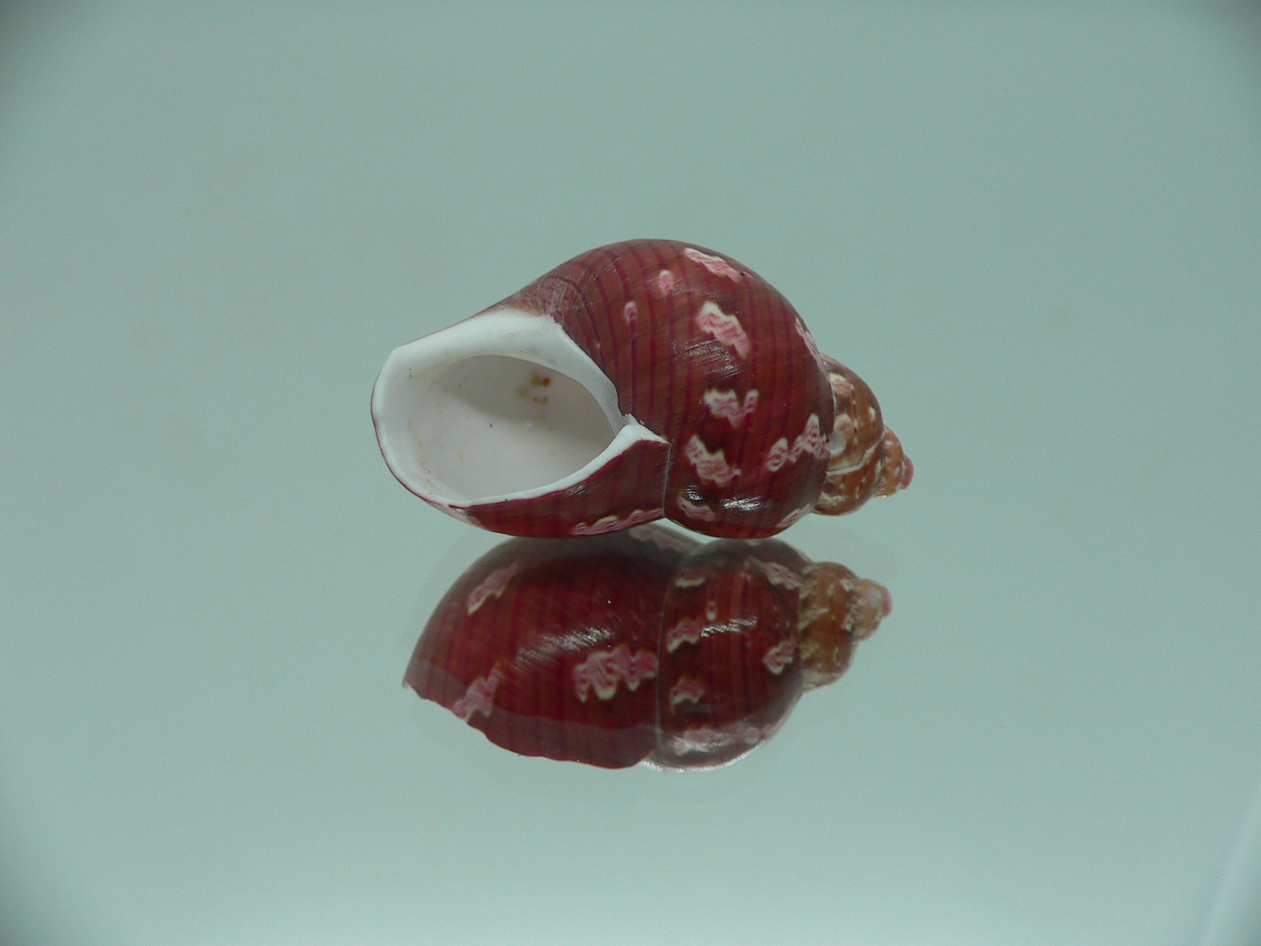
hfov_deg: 52.6
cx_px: 630
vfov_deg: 40.7
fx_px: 1275
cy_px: 473
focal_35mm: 35
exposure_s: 1/60
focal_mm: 4.6
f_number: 2.8
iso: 80
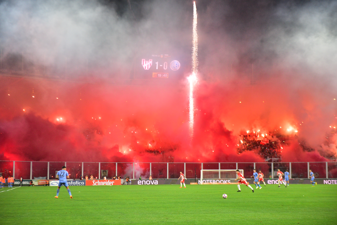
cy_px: 112
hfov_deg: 28.8
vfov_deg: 19.5
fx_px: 655
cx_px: 168
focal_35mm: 70
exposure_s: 1/1000
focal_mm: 70
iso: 1600
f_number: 3.2
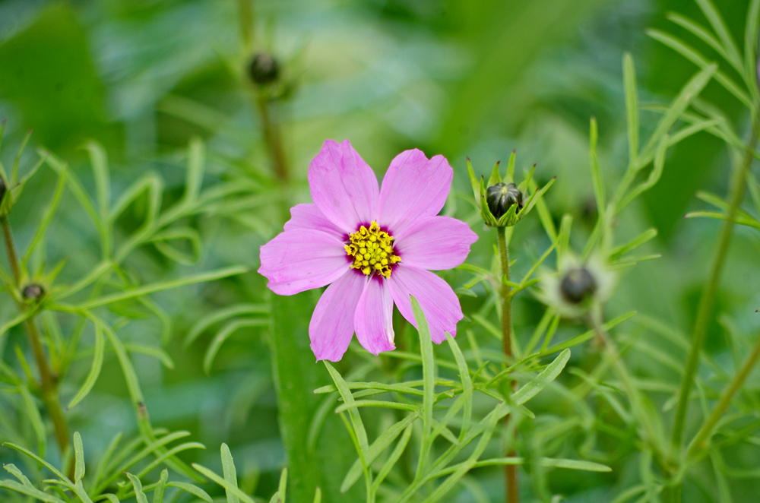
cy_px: 252
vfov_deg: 3.0
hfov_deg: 4.6
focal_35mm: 450
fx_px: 9479
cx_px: 380
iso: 100
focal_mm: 300
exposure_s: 1/125
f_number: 5.8
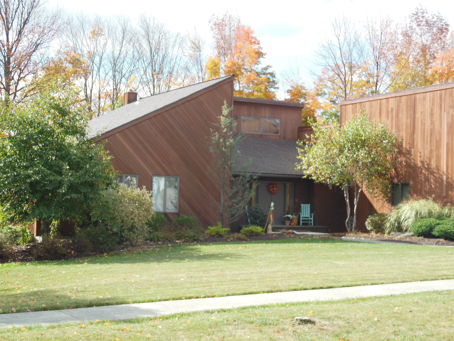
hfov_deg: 33.8
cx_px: 227
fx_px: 748
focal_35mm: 57
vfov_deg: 25.7
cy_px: 170
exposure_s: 1/320
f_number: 4.1
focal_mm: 10.2
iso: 125
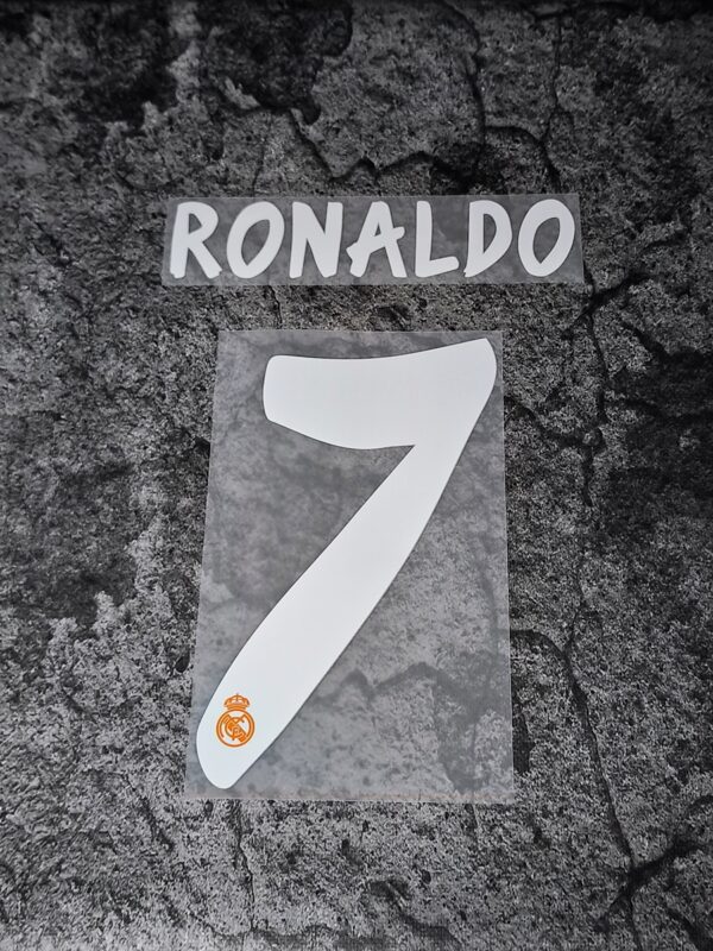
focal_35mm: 48
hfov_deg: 30.3
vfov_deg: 39.7
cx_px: 356
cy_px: 476
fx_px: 1318
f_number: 1.6
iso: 400
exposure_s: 1/160
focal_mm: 6.57
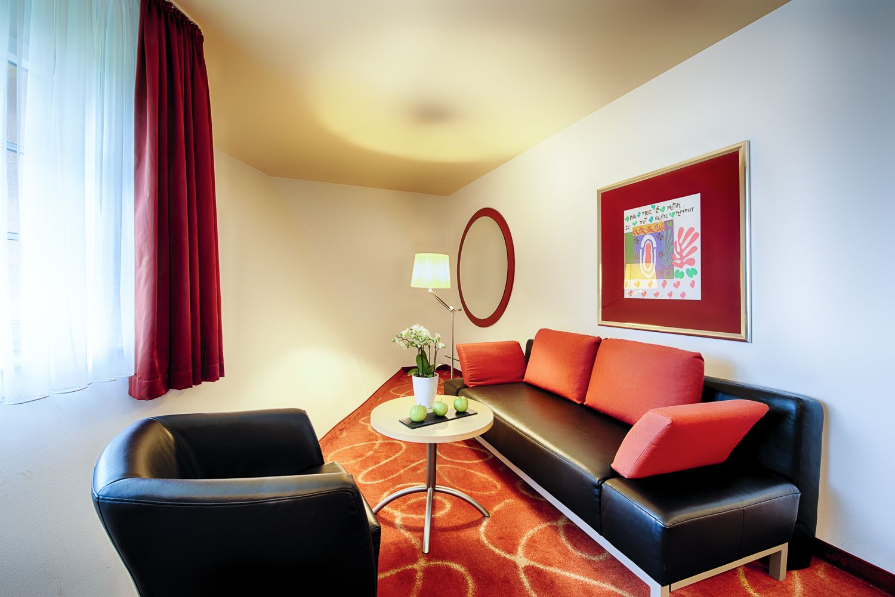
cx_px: 448
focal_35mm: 15
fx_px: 373
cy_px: 298
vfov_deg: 77.4
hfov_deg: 100.4
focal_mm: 15
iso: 100
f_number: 8
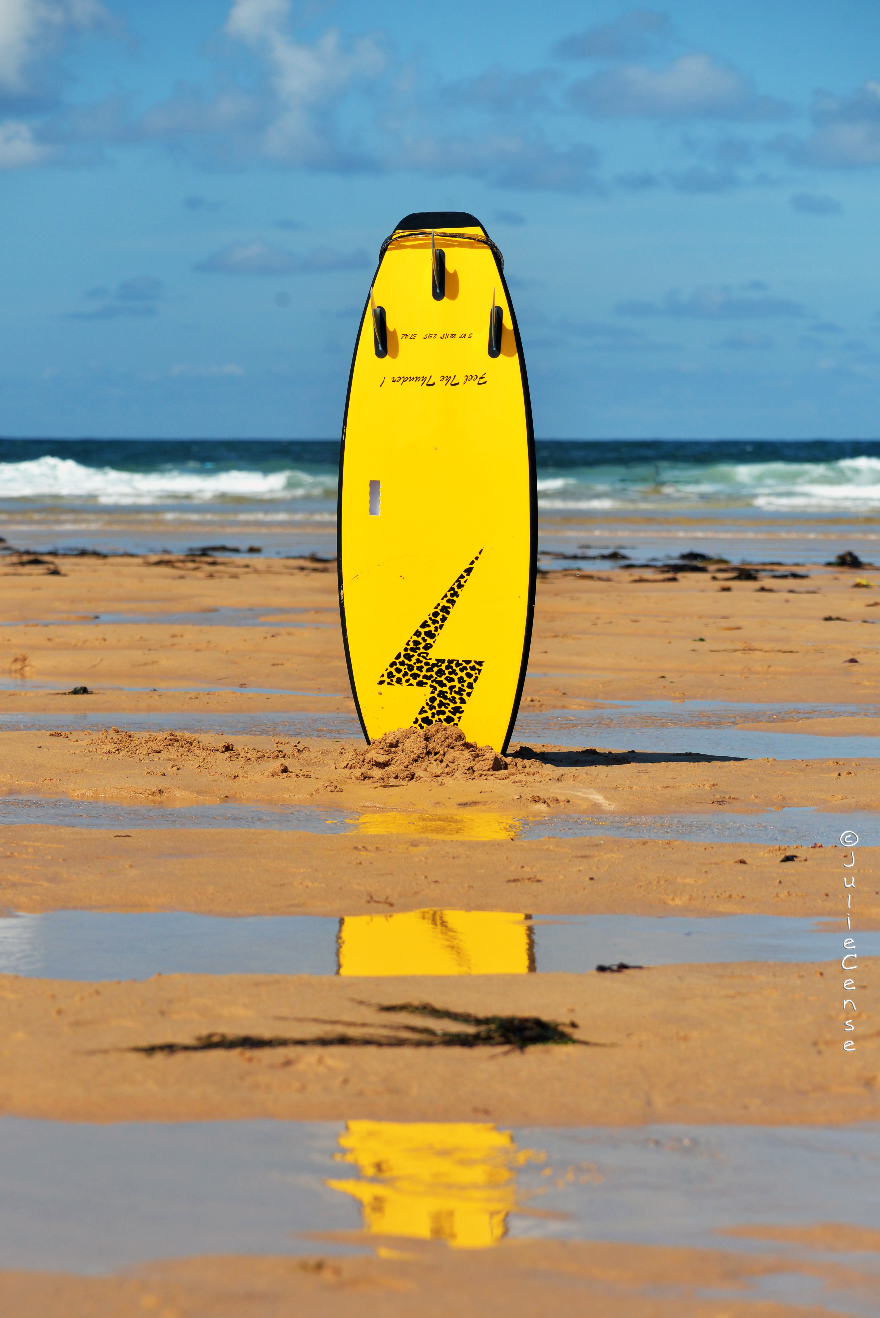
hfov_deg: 10.2
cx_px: 440
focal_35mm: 135
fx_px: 4946
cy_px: 659
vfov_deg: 15.2
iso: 640
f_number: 7.1
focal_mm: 135
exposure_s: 1/1600
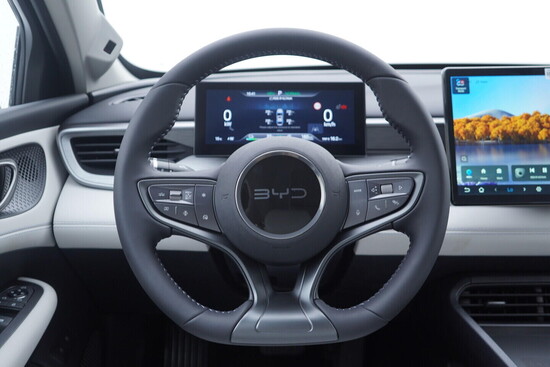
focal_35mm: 36
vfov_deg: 36.9
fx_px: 550
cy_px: 184
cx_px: 275
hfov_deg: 53.1
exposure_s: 1/40
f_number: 2.8
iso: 160
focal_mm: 24
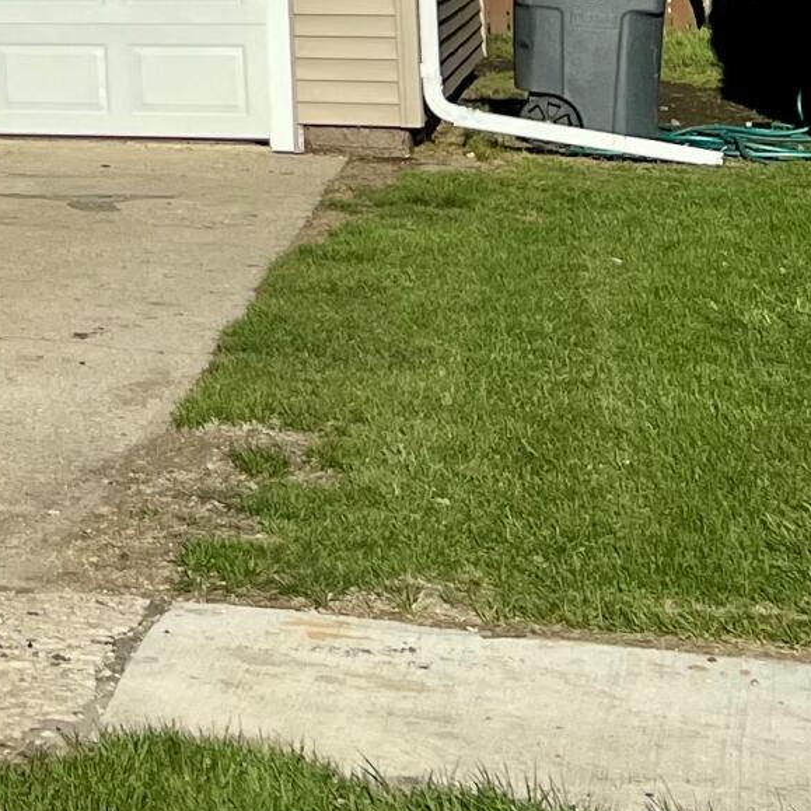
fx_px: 3154
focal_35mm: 119
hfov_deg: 12.4
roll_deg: +0.6
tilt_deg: +4.8
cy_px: -377
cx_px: -938
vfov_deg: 13.8
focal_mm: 5.7
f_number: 1.5
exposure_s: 1/5882
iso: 50
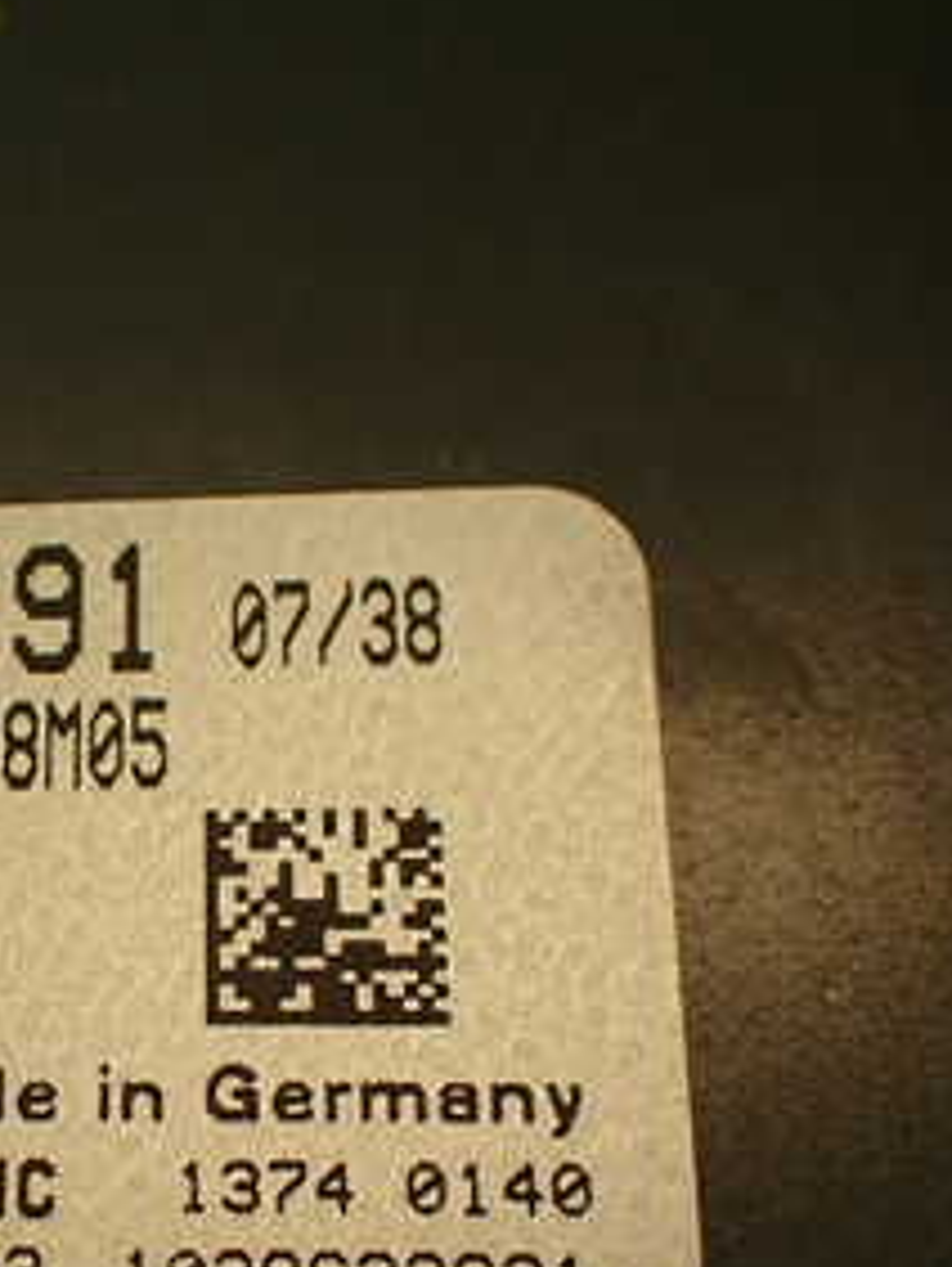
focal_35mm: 68
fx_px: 2490
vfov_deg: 28.2
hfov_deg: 20.1
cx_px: -242
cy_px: 939
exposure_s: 1/80
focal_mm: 5.79
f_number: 3.2
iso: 100
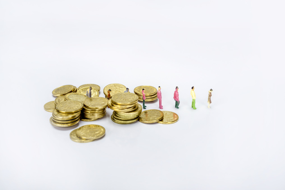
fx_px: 800
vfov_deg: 13.6
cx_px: 143
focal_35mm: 101
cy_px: 95
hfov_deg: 20.2
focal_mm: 100
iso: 100
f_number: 2.8
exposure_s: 1/200
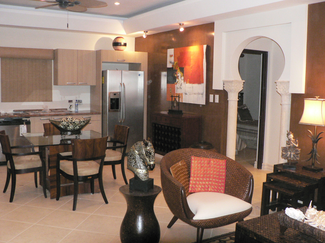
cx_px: 162
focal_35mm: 36
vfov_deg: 39.7
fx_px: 338
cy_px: 122
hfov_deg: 51.4
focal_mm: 6
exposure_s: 1/60
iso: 400
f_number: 2.8
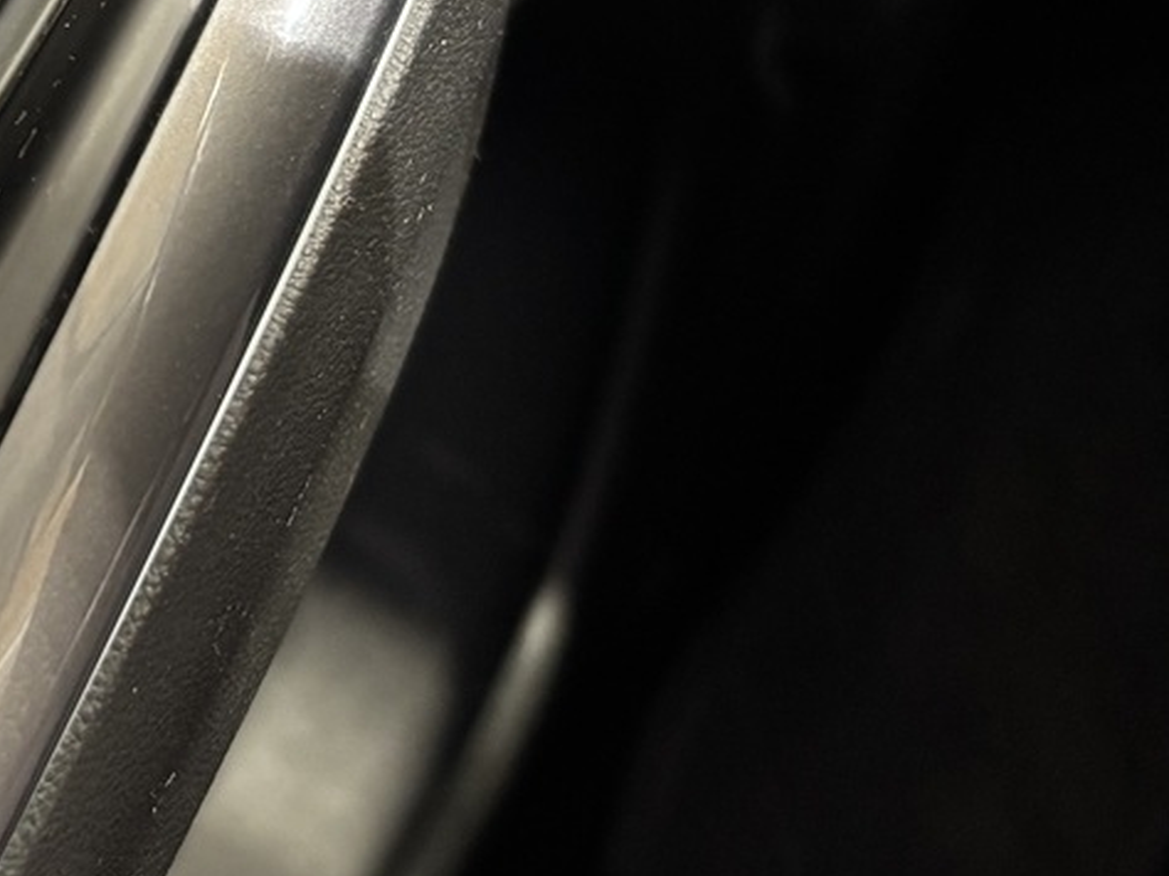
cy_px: 109
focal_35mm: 79
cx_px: -404
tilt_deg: -43.2
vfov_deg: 18.4
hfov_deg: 21.9
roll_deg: +1.5
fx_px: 2667
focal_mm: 5.96
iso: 800
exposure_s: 1/25
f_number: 1.6
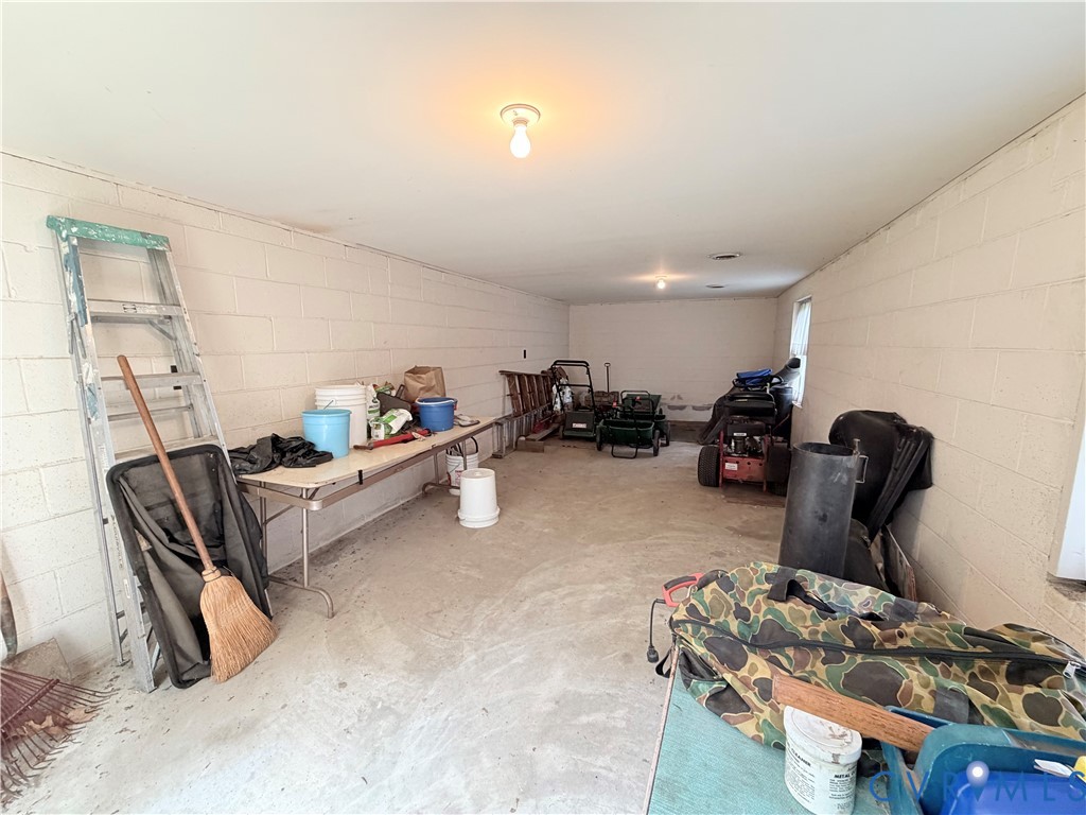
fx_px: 439
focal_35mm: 14
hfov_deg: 102.1
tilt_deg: -7.0
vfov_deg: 85.7
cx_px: 543
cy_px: 408
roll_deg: +0.0
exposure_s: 1/120
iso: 250
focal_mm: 2.22
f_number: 2.2
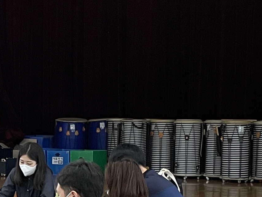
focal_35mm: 124
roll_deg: +0.0
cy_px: 179
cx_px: -71
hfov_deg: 15.2
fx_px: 939
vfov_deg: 11.9
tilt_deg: -3.5
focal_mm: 4.2
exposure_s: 1/88
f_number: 1.6
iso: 125
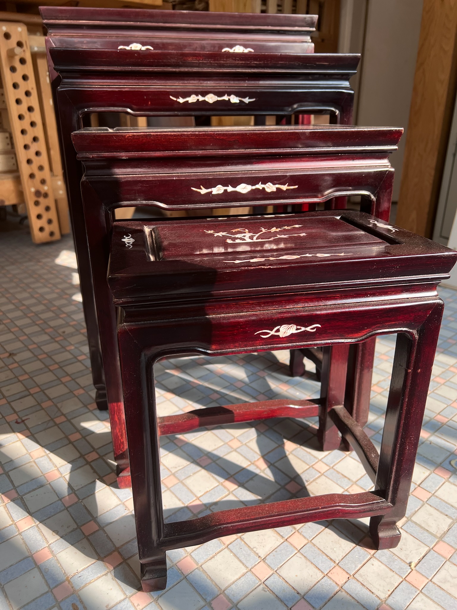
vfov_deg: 67.3
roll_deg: +0.6
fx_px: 458
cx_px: 228
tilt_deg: -21.4
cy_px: 305
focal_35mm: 26
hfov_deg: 53.1
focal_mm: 5.7
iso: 50
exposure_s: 1/397
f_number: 1.5
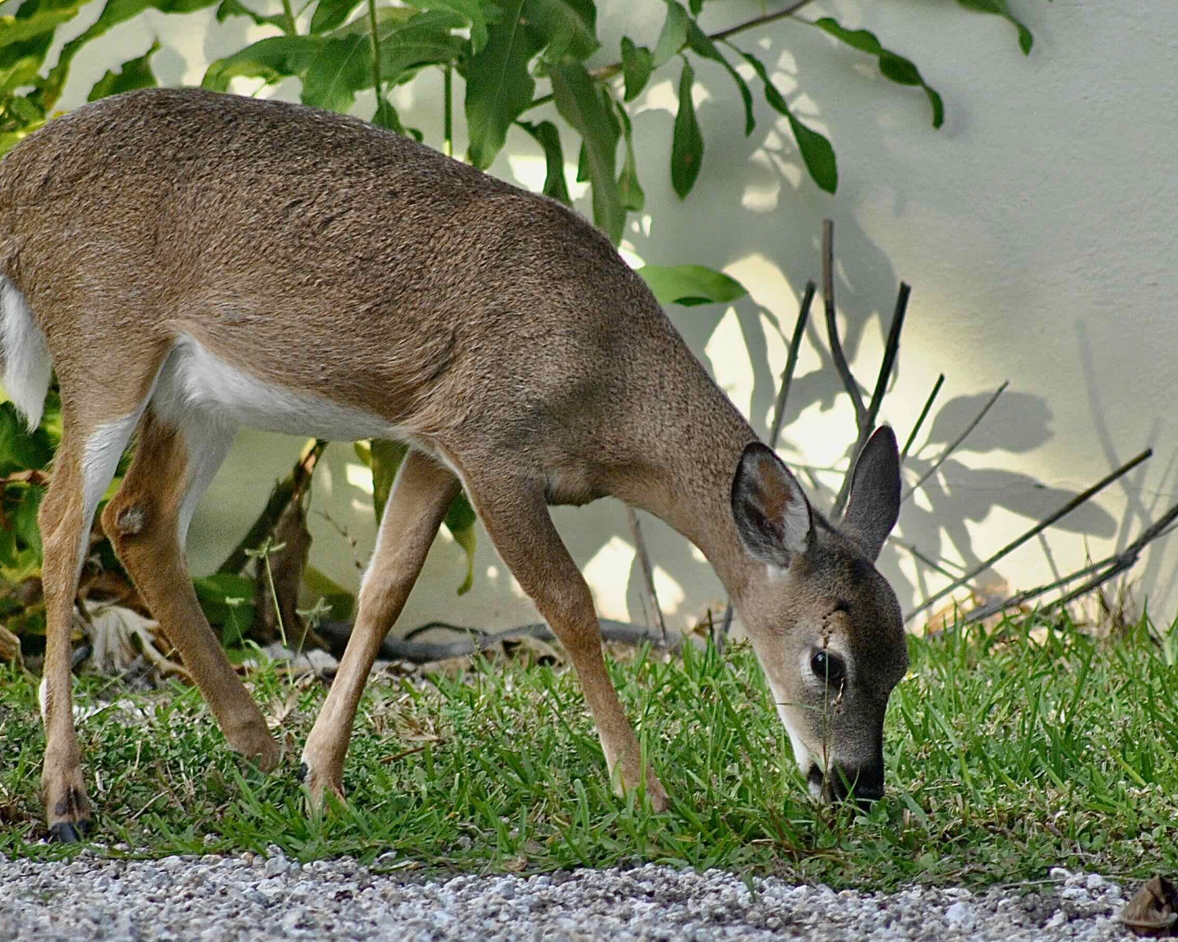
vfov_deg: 3.1
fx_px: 17640
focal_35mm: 506
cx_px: 494
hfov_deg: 3.8
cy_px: 471
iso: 400
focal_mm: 300
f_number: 5.6
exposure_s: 1/500
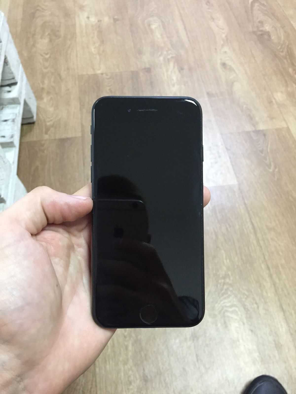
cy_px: 197
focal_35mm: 29
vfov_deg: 61.7
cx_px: 148
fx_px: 331
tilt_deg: -56.7
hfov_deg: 48.2
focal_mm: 4.15
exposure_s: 1/25
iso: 250
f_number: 2.2
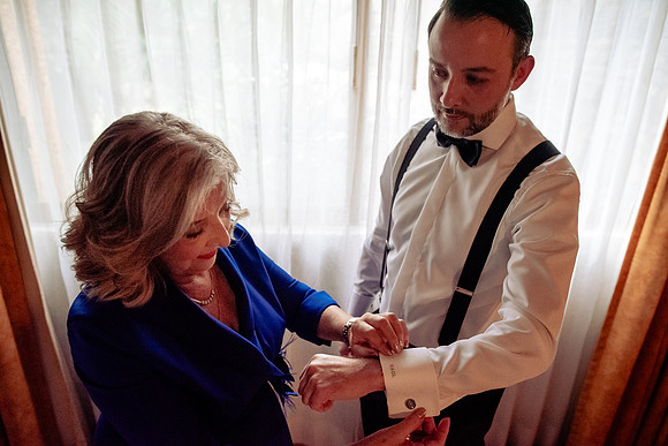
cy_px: 223
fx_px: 445
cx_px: 334
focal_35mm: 24
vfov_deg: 53.2
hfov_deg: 73.7
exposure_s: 1/160
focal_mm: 24
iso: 6400
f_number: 3.5
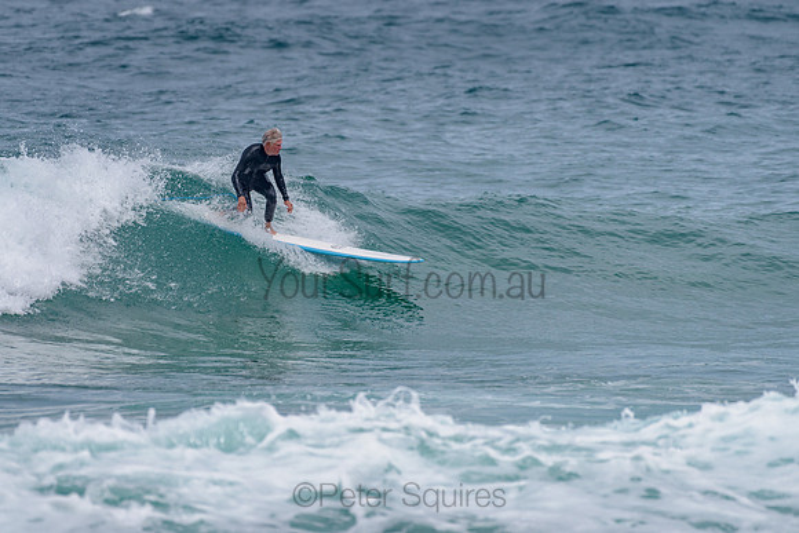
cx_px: 361
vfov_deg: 2.2
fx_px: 13603
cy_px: 216
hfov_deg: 3.4
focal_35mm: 613
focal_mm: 500
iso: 100
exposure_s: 1/2000
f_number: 5.6
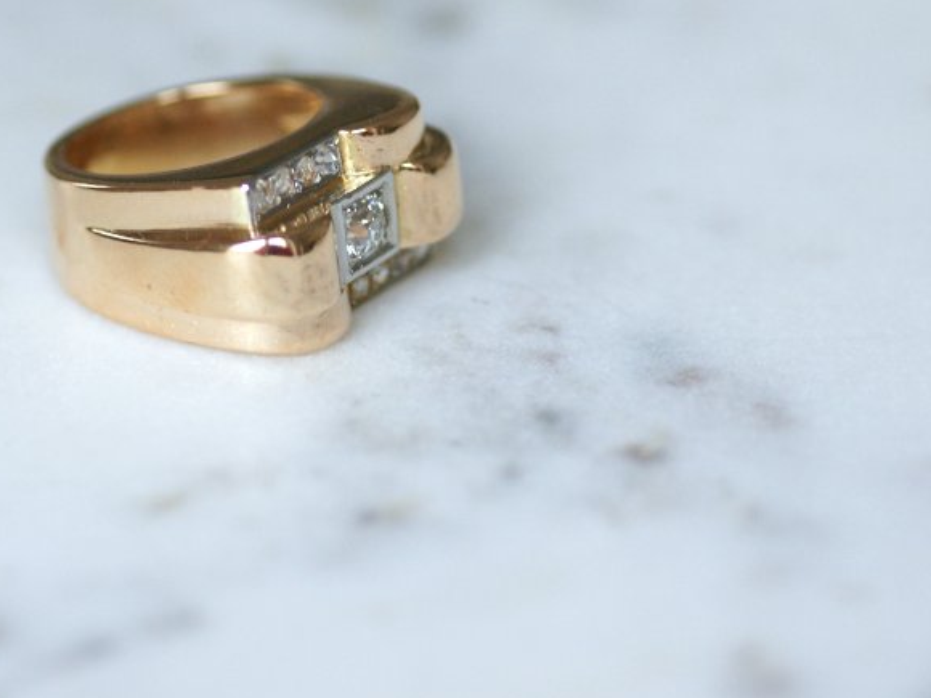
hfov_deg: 9.5
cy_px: 178
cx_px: 303
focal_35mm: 209
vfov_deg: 7.1
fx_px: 5621
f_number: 2.8
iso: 400
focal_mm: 70
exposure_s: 1/125
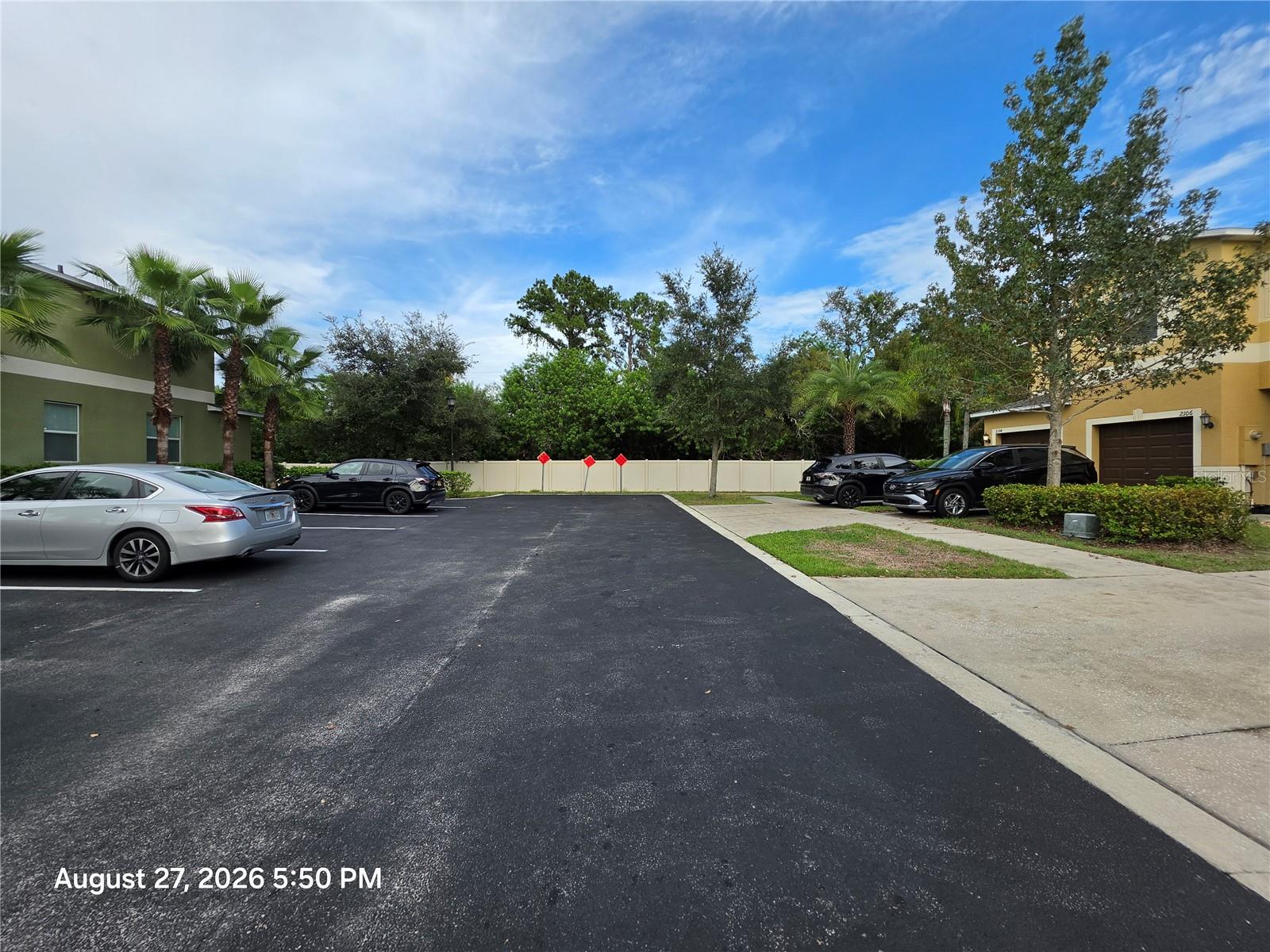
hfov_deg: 106.2
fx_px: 477
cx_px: 635
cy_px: 476
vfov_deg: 89.9
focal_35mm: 13
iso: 32
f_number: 1.9
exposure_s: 1/809
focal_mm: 2.2
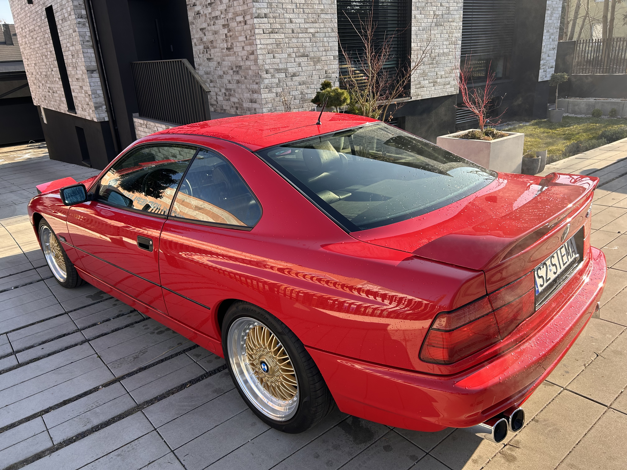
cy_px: 235
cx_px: 314
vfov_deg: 53.1
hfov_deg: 67.3
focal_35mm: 26
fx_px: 471
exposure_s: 1/738
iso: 50
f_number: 1.5
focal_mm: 5.7
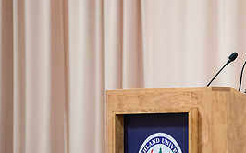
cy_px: 60
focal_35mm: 445
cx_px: 251
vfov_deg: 2.9
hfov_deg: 4.7
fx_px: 2982
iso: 4000
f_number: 2.8
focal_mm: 200
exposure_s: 1/200
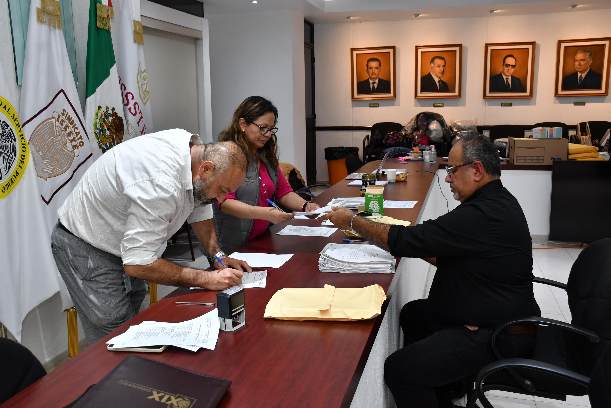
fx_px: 611
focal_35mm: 36
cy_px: 204
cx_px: 306
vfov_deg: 36.9
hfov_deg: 53.1
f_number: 5.6
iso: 800
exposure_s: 1/100
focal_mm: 24
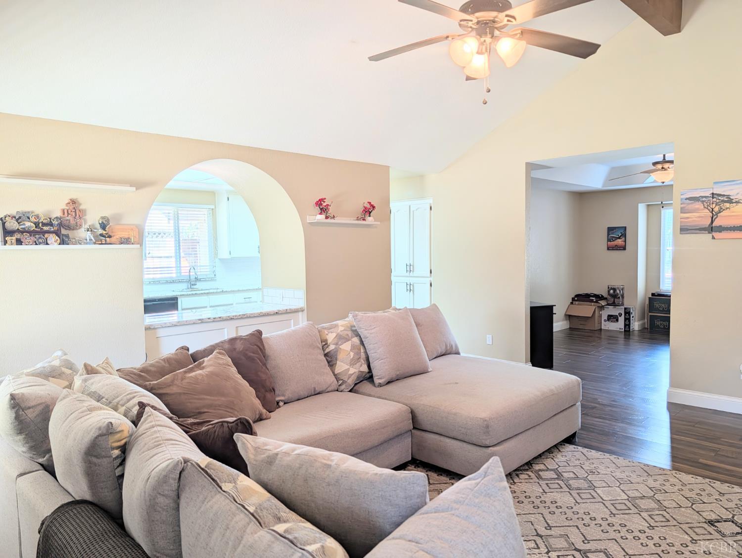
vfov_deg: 56.9
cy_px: 279
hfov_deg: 71.5
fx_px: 515
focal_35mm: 24
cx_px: 371
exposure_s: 1/128
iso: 27
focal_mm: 6.9
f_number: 1.68
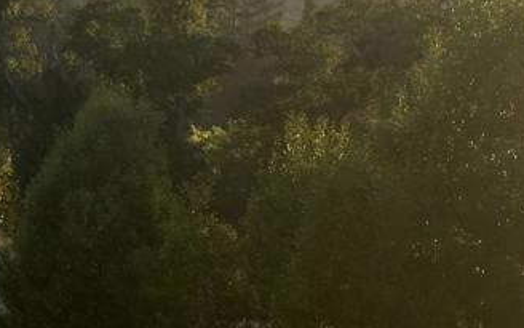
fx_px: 2271
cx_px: -69
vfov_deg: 8.2
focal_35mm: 159
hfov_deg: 12.9
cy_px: -82
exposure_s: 1/3367
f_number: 1.78
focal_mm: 6.86
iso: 64
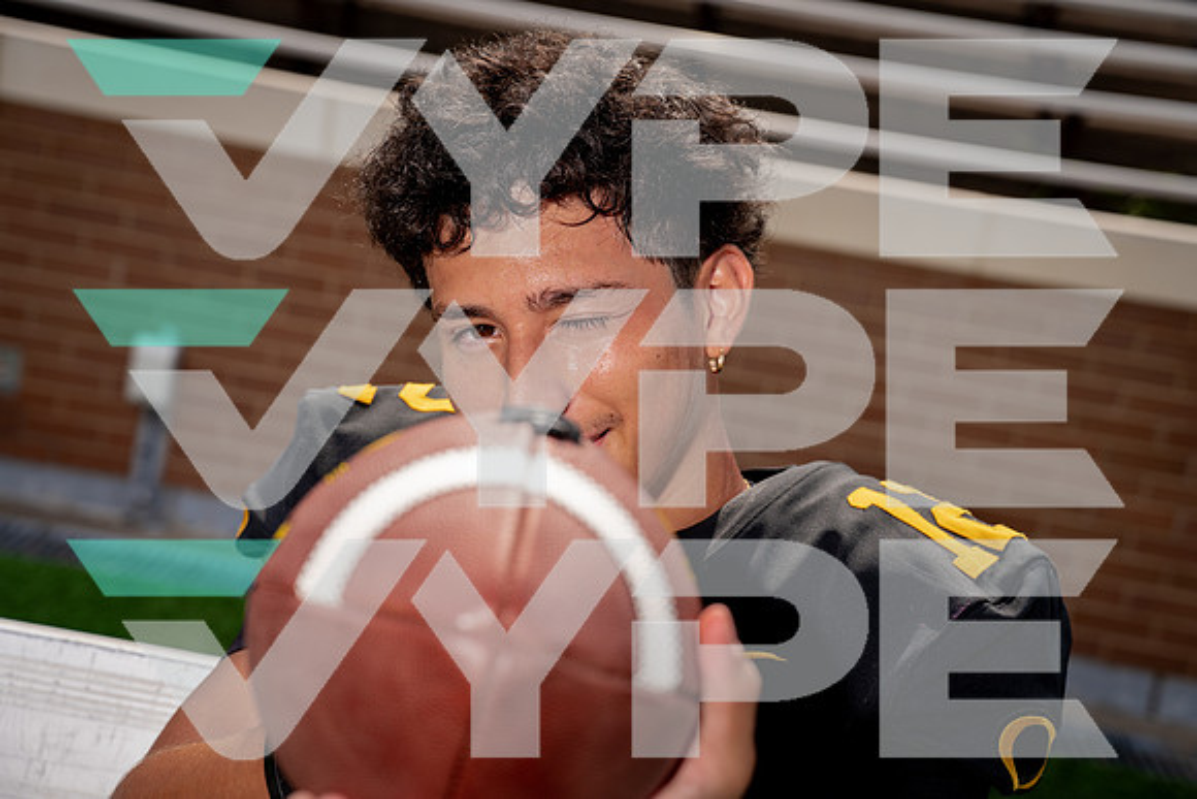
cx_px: 598
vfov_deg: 21.7
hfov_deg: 32.1
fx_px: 2080
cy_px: 400
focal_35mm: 63
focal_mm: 61
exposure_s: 1/640
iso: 100
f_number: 5
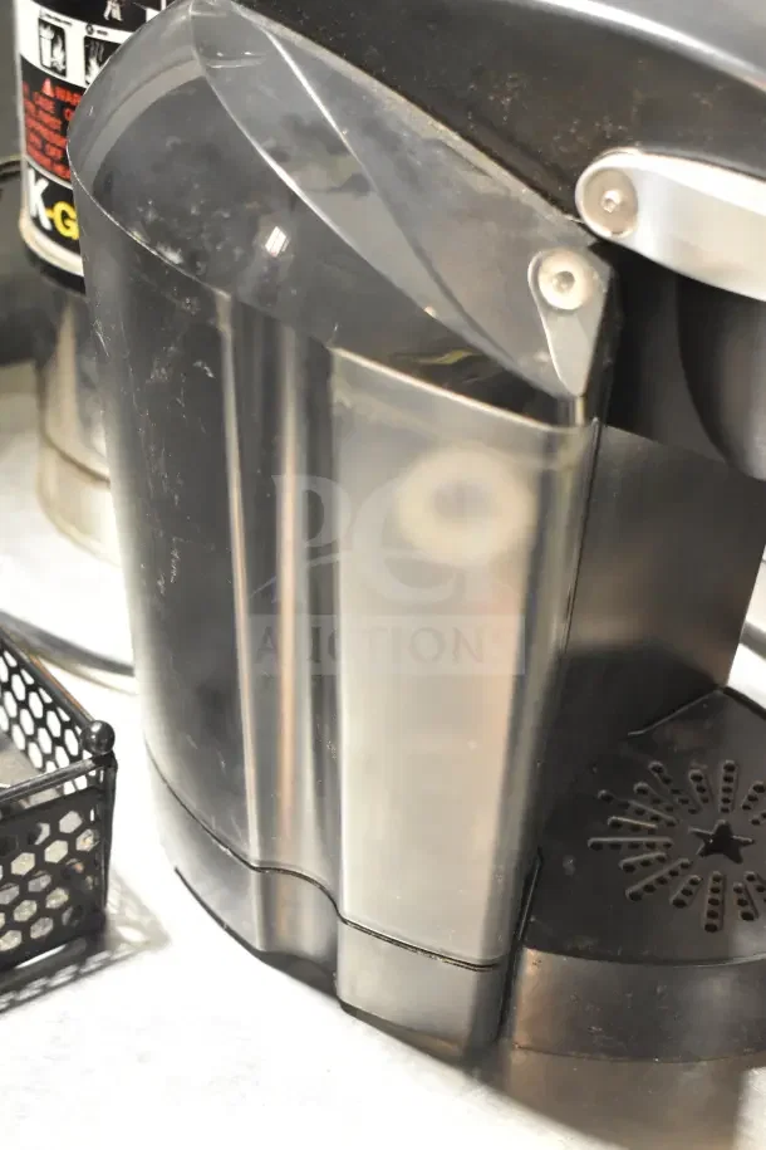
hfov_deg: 23.8
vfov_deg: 35.1
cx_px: 383
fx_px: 1819
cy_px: 575
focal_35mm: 57
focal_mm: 38
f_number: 5
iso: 6400
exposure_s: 1/100
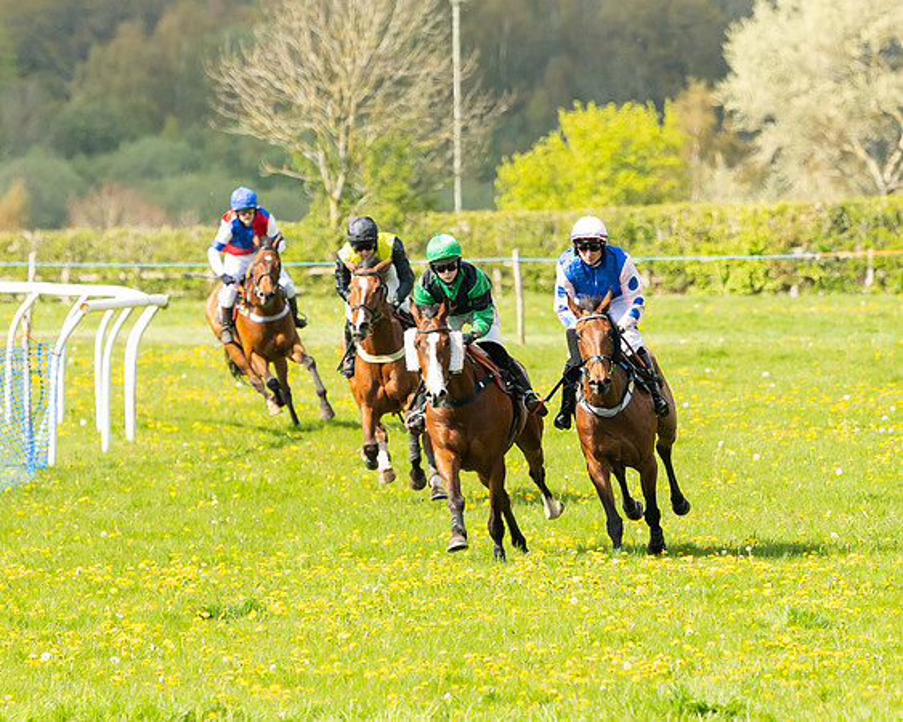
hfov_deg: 4.6
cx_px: 554
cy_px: 406
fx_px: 11198
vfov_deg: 3.7
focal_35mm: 419
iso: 200
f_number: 4
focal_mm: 200
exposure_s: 1/1000
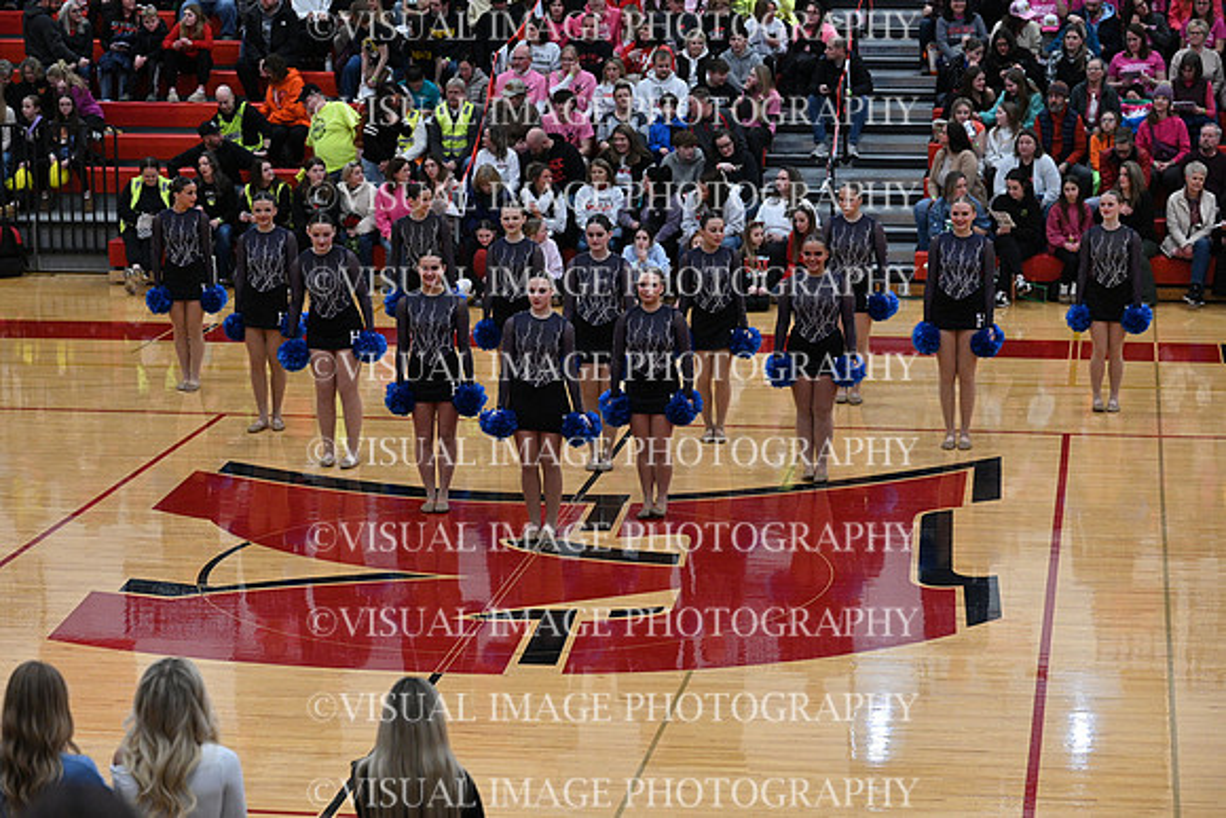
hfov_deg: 22.1
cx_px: 613
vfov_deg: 14.9
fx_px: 3134
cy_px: 409
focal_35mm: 92
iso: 4000
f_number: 4
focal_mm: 92
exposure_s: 1/400
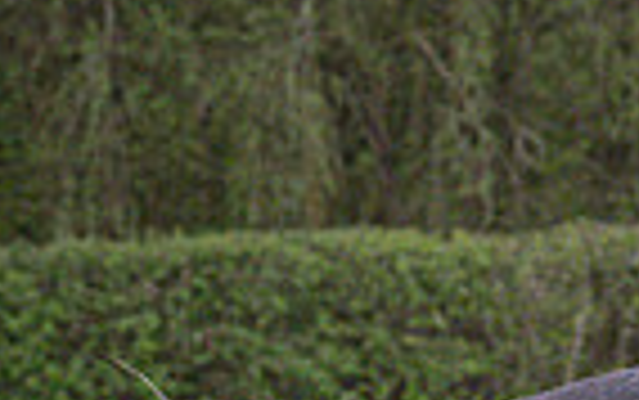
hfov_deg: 2.7
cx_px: 566
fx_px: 13769
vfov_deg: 1.7
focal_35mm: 790
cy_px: 698
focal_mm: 98
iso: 1600
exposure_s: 1/1000
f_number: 4
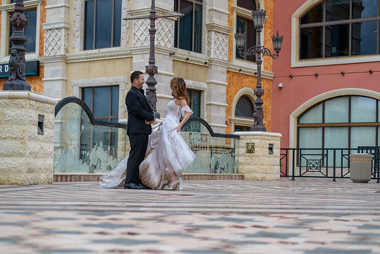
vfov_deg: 19.5
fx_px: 739
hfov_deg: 28.8
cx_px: 190
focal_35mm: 70
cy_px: 127
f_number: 2.8
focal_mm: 70
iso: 400
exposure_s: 1/3200
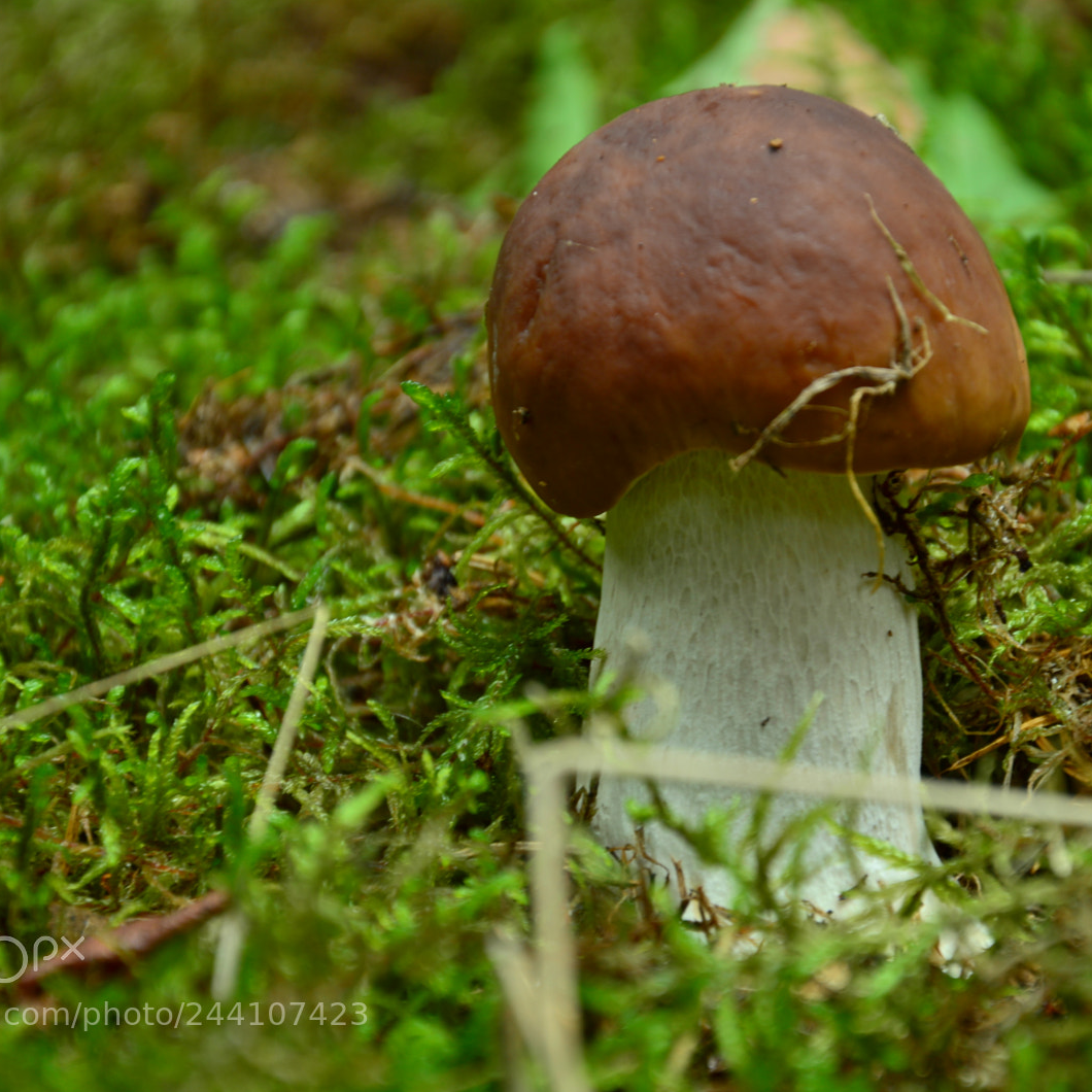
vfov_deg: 10.1
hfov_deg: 10.1
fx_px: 6174
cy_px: 547
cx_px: 653
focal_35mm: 173
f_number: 5.6
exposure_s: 1/15
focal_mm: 90
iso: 100
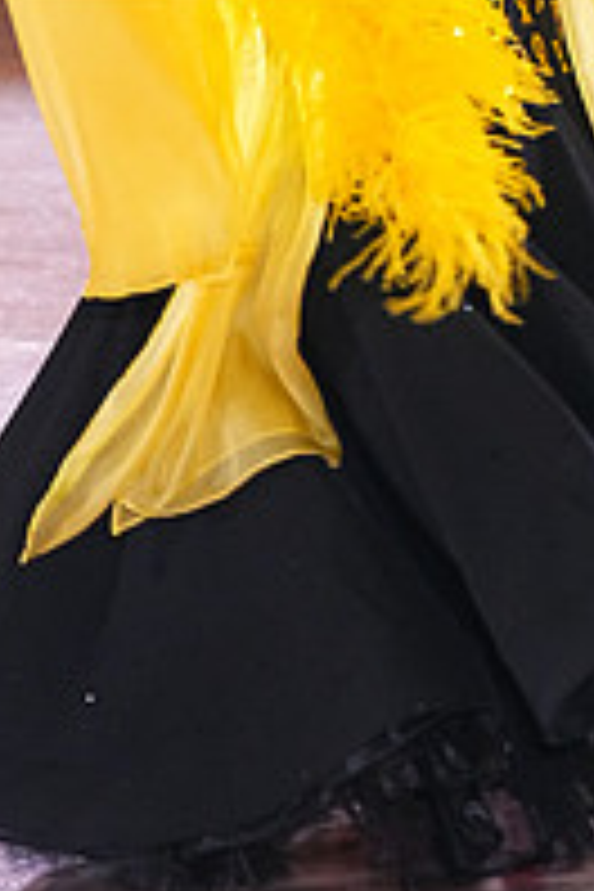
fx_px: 11087
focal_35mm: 448
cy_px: -158
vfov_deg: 4.6
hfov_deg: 3.1
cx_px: 461
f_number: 5
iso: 8000
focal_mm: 153
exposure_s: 1/400
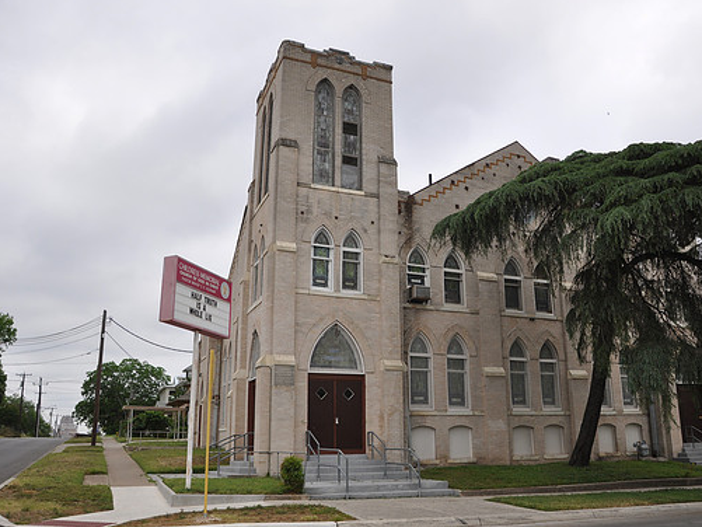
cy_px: 261
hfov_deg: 59.8
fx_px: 609
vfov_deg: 46.8
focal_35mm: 30
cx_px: 392
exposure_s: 1/200
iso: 200
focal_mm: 18
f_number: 5.6
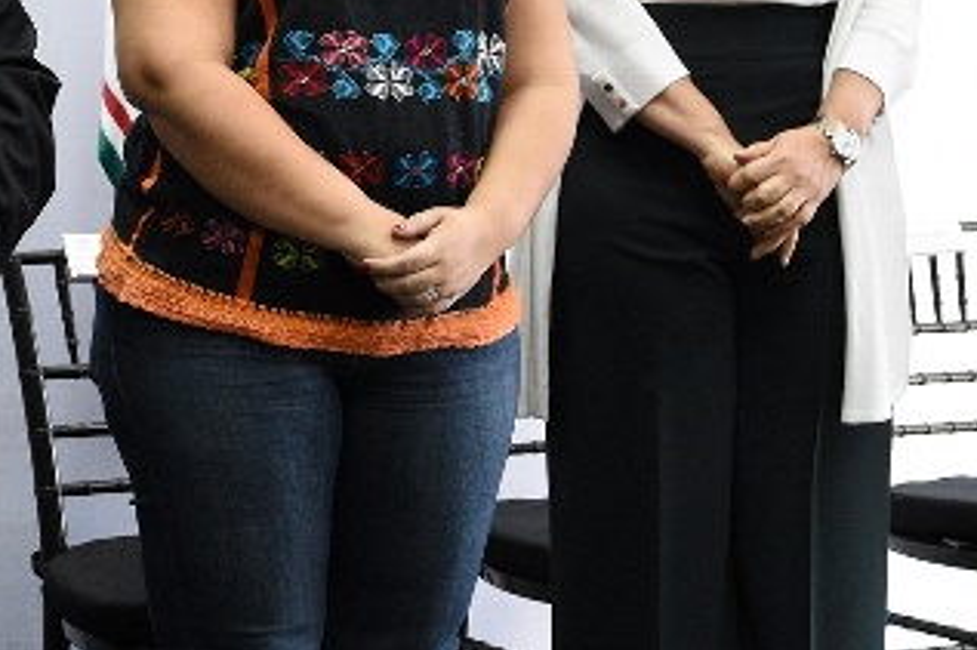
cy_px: 328
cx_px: 22
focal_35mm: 97
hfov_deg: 20.4
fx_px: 2631
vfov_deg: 14.1
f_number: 2.8
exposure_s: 1/250
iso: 1600
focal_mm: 20
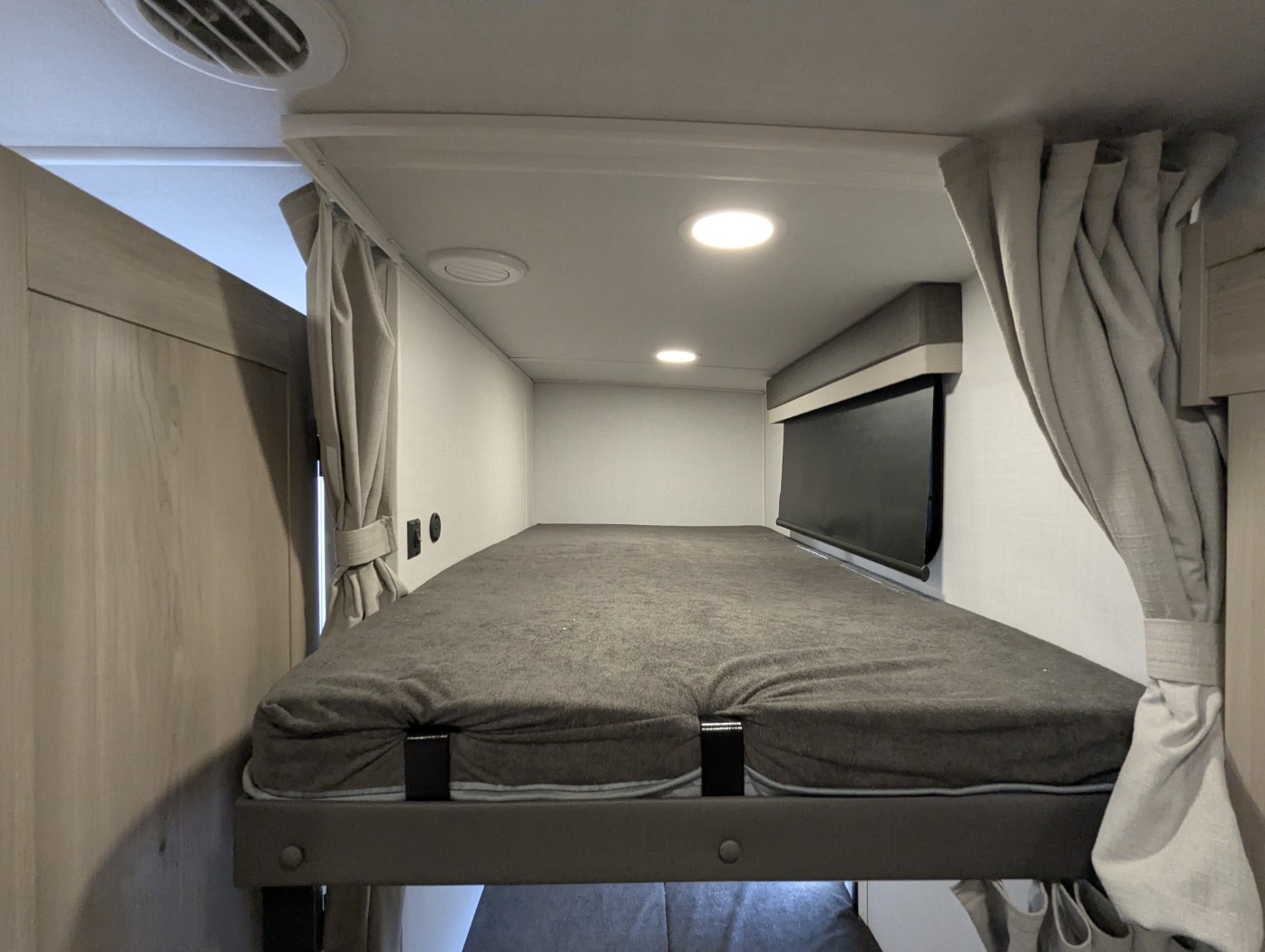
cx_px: 632
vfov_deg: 78.2
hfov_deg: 94.4
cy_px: 476
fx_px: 585
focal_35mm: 16
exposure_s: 1/188
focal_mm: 2.35
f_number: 2.2
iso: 376
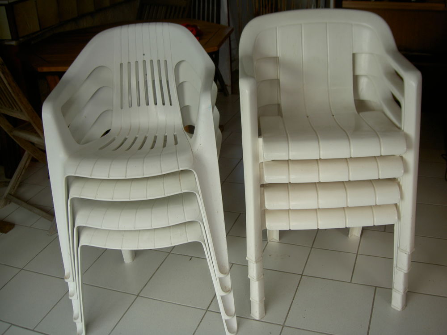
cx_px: 224
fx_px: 504
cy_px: 168
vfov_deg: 36.8
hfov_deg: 47.9
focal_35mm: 39
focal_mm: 8
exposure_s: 1/80
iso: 50
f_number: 2.8
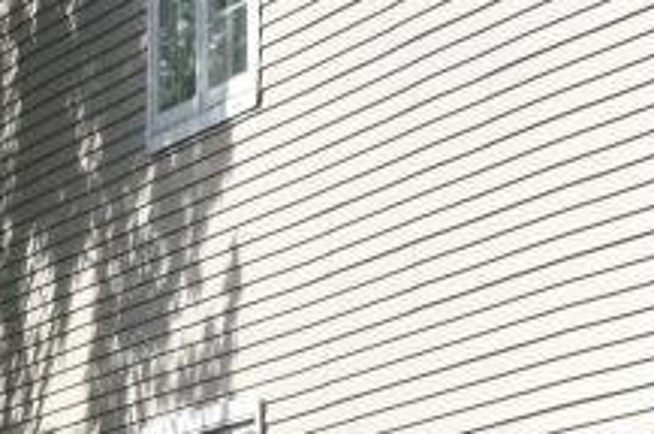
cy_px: 232
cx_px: 1814
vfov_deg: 3.9
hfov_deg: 5.5
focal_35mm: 353
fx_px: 6403
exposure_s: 1/400
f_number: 10
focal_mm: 34
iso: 200
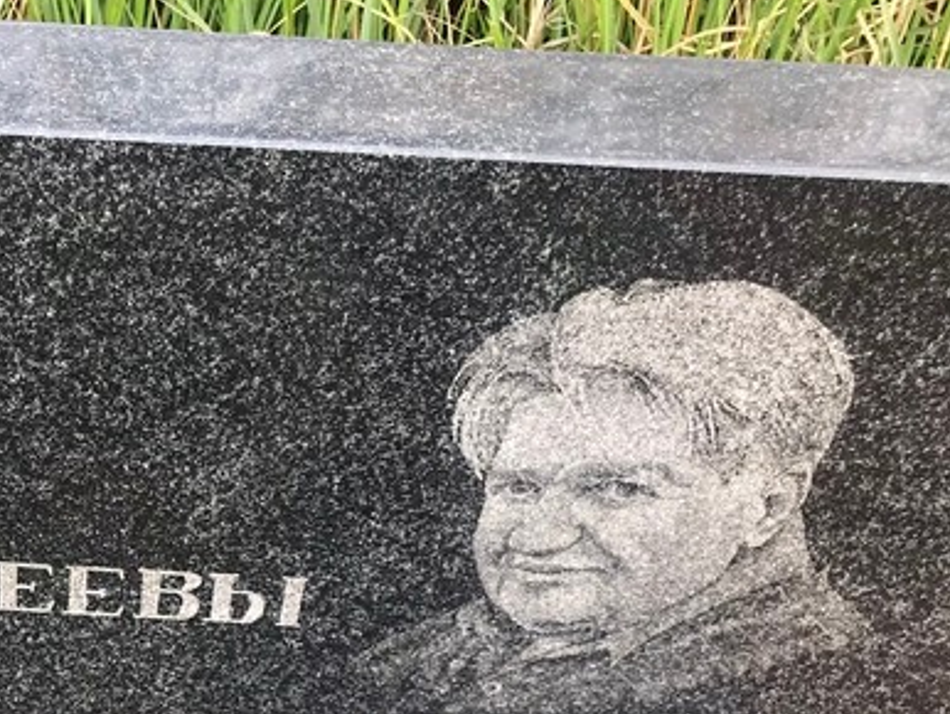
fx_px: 1593
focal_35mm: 58
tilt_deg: -48.2
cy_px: 699
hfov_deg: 31.1
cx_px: 30
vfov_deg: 24.2
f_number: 1.8
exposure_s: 1/259
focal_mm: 3.99
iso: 20
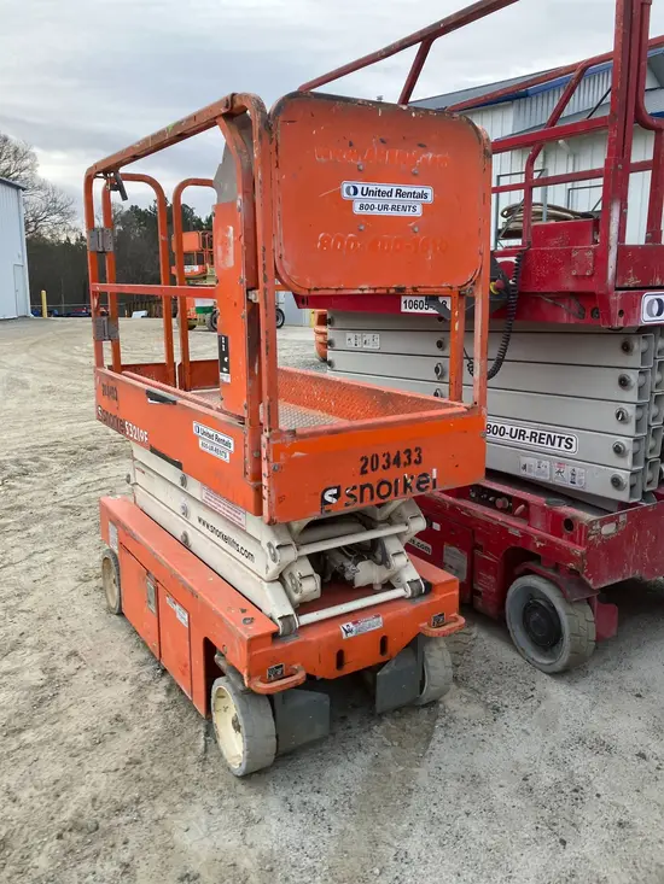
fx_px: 716
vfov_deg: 63.4
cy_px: 442
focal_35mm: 28
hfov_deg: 49.8
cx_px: 332
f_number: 1.8
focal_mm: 3.99
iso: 40
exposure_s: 1/121
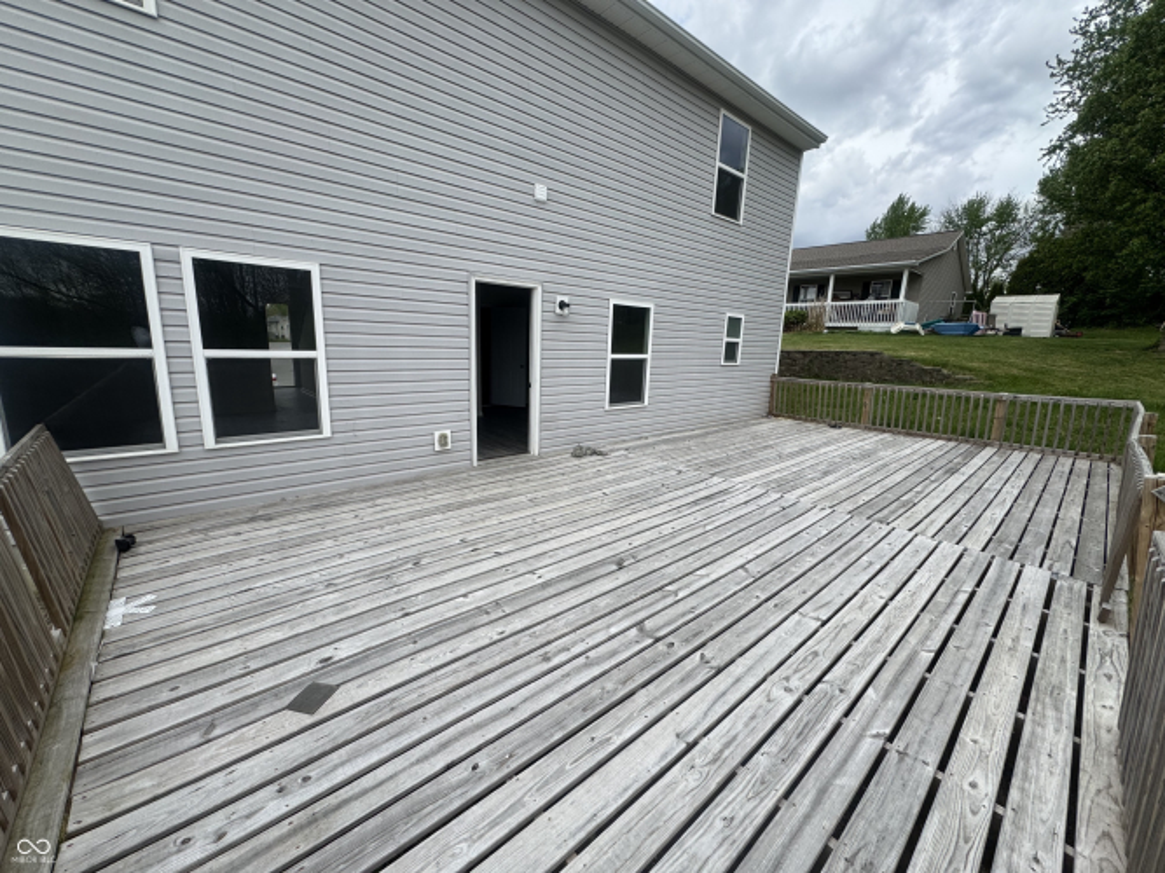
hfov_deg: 102.1
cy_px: 436
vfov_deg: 85.7
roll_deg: -2.9
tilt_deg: -12.4
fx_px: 471
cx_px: 582
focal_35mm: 14
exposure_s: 1/1449
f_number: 2.2
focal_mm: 2.22
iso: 50
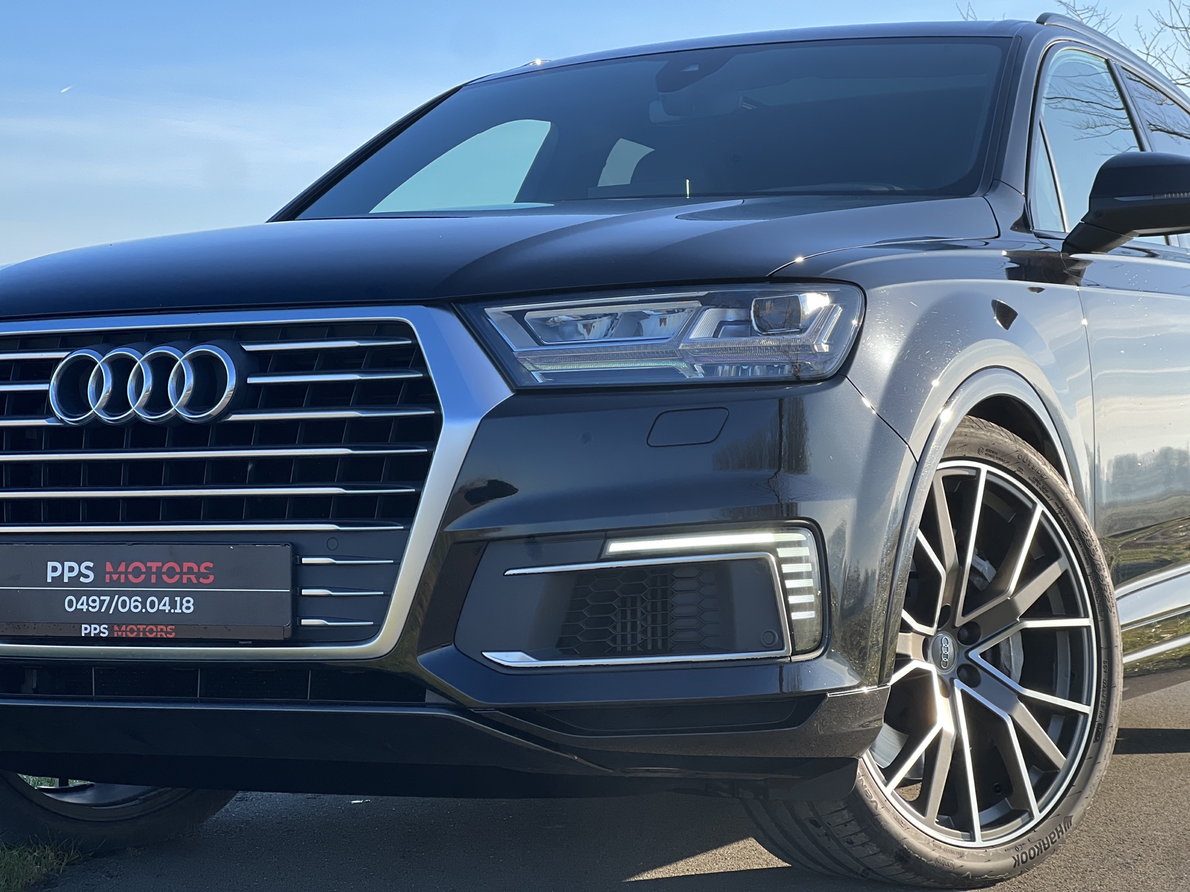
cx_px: 595
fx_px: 2647
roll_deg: -2.4
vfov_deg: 19.1
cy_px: 446
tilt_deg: -0.2
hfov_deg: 25.3
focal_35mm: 77
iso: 25
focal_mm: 9
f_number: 2.8
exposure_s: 1/151
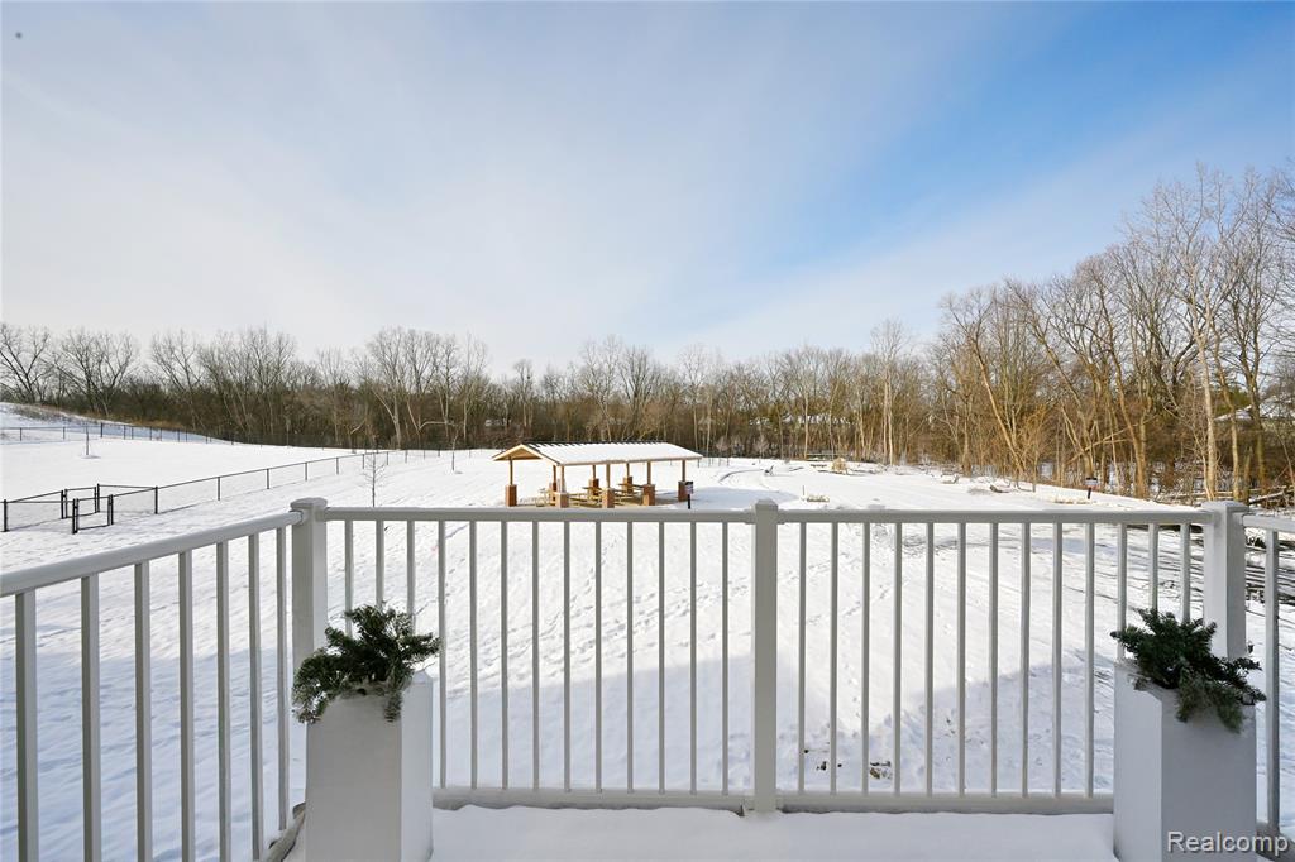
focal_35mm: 14
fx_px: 503
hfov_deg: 104.3
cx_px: 648
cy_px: 431
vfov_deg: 81.2
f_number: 14
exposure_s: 1/200
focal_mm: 14
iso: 100
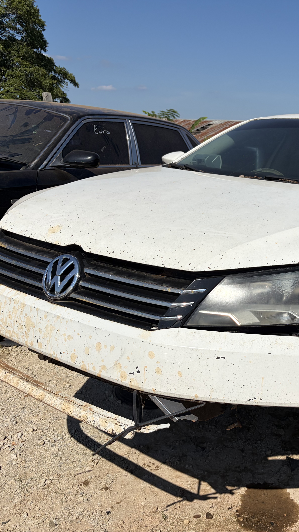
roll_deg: -2.8
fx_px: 536
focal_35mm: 38
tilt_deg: -12.6
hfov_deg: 30.0
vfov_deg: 52.8
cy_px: 265
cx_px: 262
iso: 50
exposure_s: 1/10101
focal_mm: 5.96
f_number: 1.6
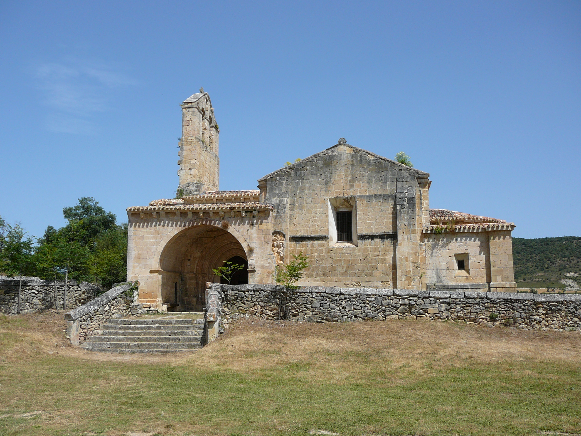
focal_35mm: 35
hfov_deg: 52.6
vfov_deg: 40.7
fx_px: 587
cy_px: 218
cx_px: 290
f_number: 5
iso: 80
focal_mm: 5.2
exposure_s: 1/500
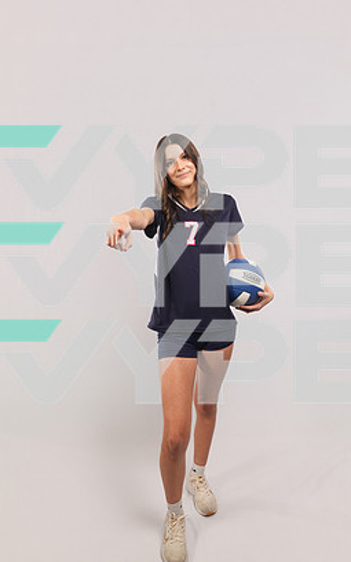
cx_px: 184
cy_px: 266
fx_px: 413
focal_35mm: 27
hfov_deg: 46.0
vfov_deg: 68.3
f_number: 7.1
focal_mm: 24
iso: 200
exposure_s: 1/100
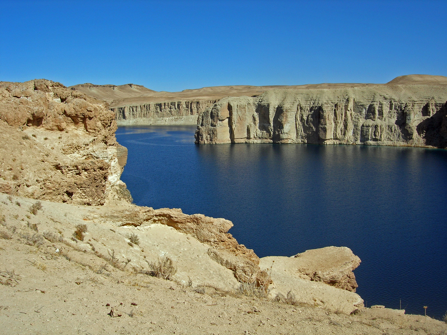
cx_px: 224
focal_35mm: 38
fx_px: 491
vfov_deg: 37.7
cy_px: 168
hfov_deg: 49.0
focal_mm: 7.8
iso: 64
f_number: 4.8
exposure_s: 1/748
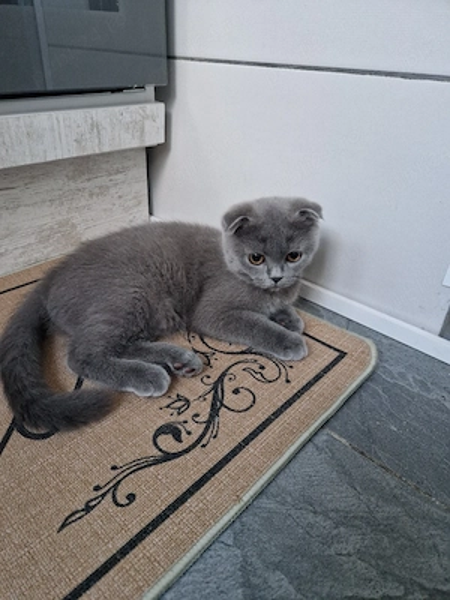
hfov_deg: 58.9
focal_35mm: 23
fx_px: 399
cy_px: 300
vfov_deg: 73.9
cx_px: 225
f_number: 1.8
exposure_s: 1/50
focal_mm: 5.4
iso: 640
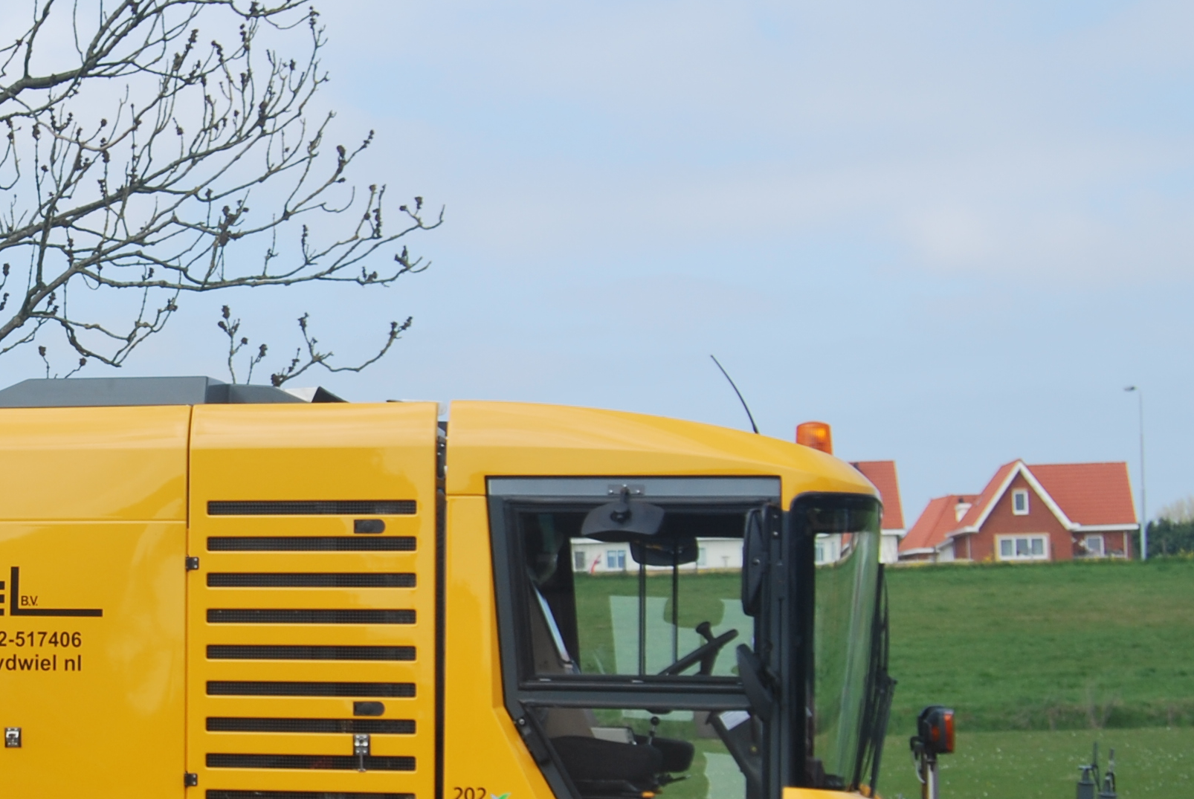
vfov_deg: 14.6
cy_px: 483
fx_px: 3121
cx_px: -1
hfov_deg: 20.9
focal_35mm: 94
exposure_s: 1/250
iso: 100
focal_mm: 26
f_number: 8
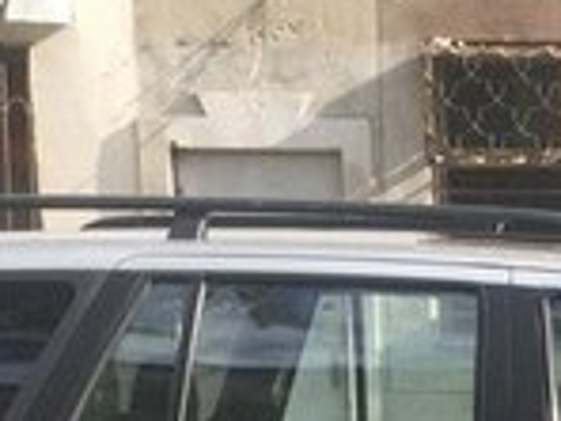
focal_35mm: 129
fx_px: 2091
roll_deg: -0.1
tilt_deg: -8.2
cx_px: 663
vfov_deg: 10.9
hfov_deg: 14.8
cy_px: 707
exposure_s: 1/488
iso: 32
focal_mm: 4.15
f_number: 2.2
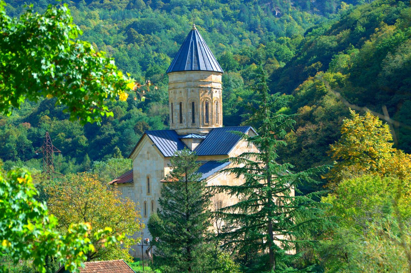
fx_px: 1369
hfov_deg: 17.1
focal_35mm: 120
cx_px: 206
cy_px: 136
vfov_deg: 11.4
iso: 200
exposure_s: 1/500
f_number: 5.6
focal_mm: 80
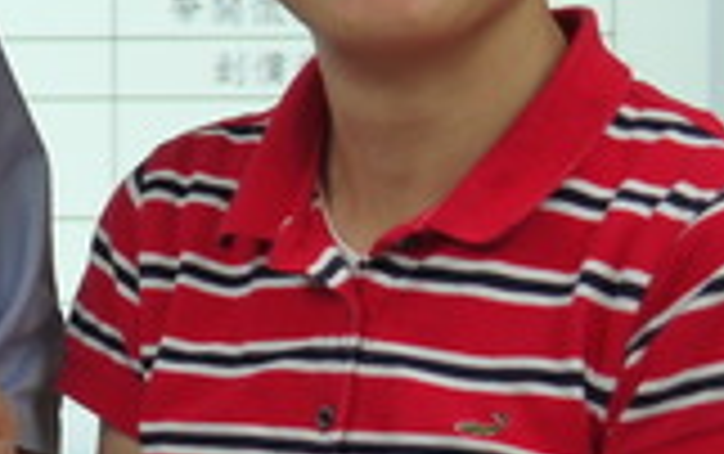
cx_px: -598
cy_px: 218
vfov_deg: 7.2
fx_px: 3634
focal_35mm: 184
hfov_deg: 10.6
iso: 320
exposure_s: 1/60
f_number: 4.2
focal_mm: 20
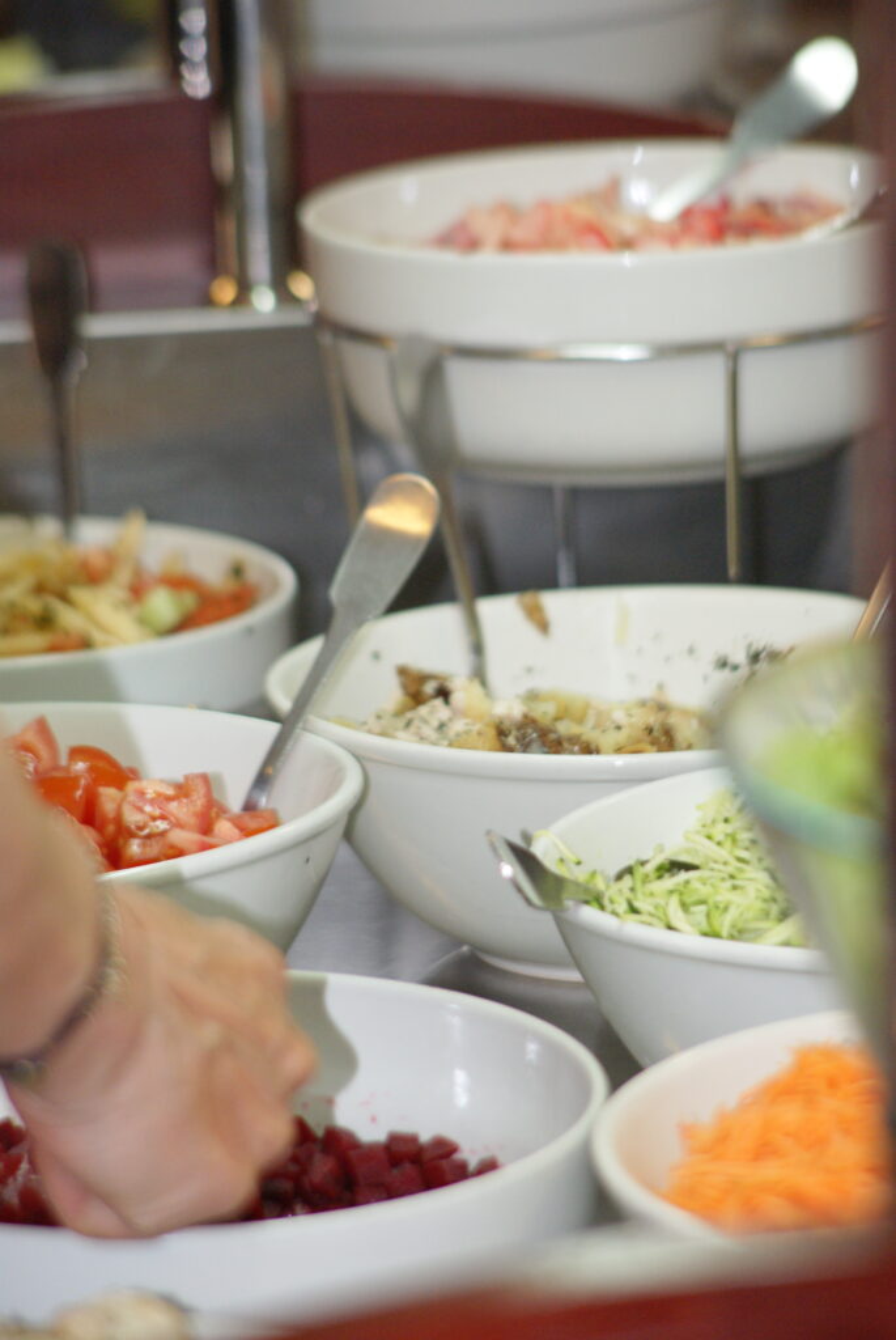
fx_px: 6145
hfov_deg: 8.3
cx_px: 448
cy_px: 670
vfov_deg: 12.4
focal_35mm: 165
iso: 400
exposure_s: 1/125
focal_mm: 110
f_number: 4
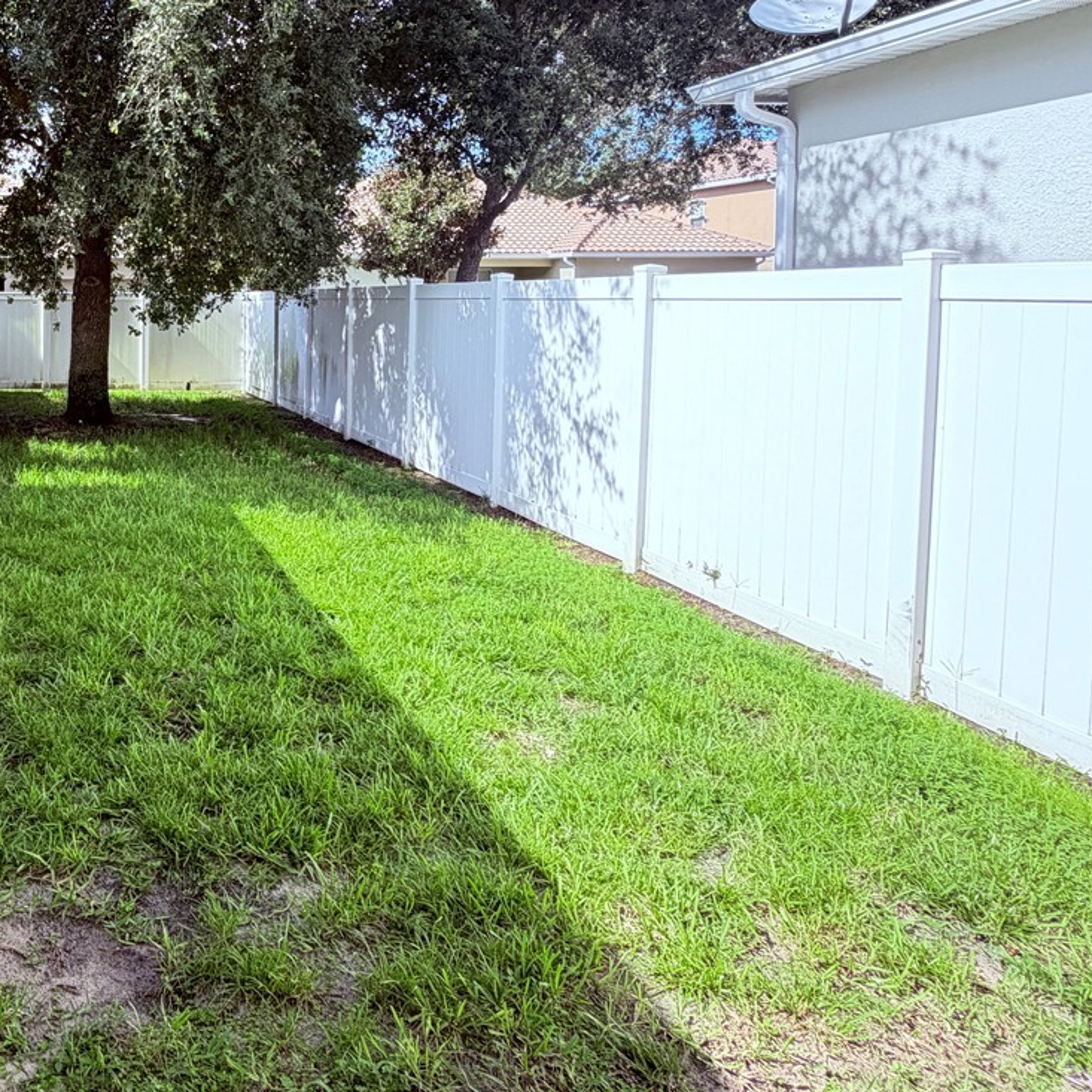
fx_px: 964
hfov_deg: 51.7
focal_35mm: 27
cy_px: 328
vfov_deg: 57.2
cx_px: 98
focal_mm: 2.22
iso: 64
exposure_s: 1/235
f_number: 2.2
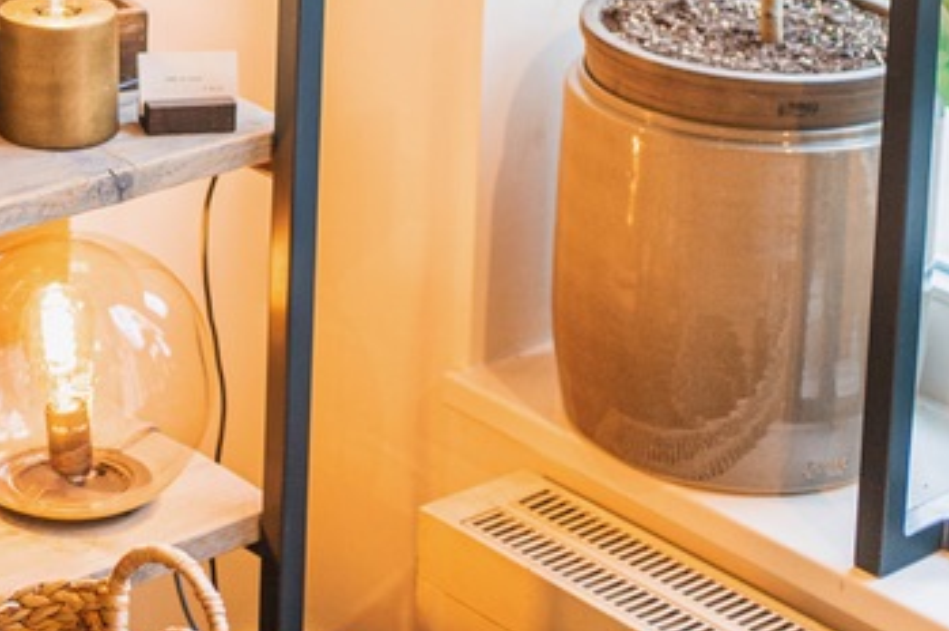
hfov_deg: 18.5
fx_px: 2871
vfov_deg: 12.0
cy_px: -313
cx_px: 103
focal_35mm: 109
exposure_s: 1/125
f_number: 1.8
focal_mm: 35
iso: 200
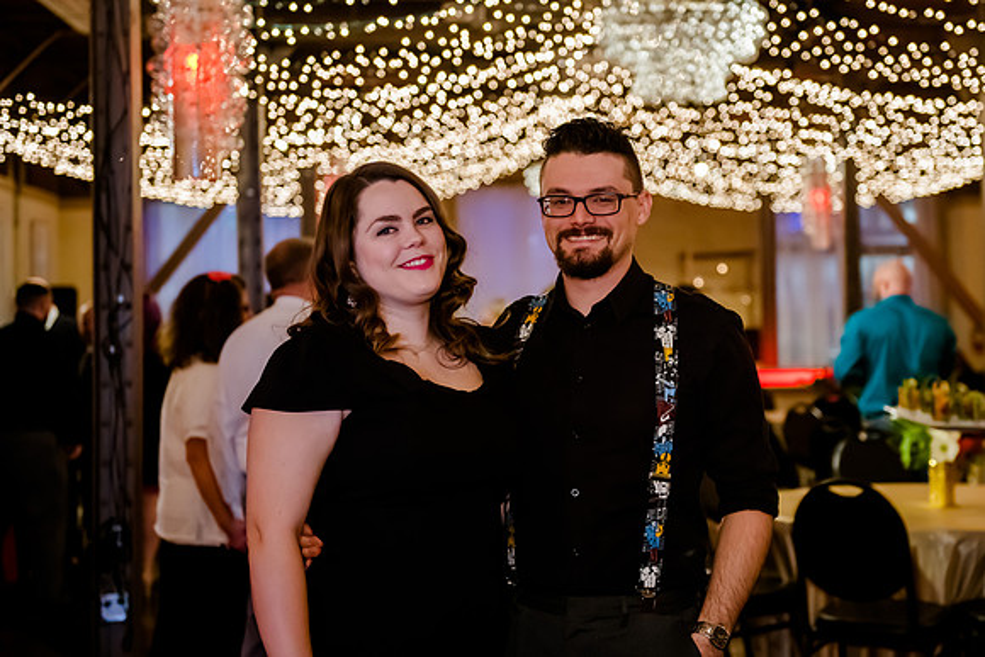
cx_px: 585
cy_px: 267
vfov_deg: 21.6
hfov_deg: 31.8
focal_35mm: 63
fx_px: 1724
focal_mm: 52
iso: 3200
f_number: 2.8
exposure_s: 1/125
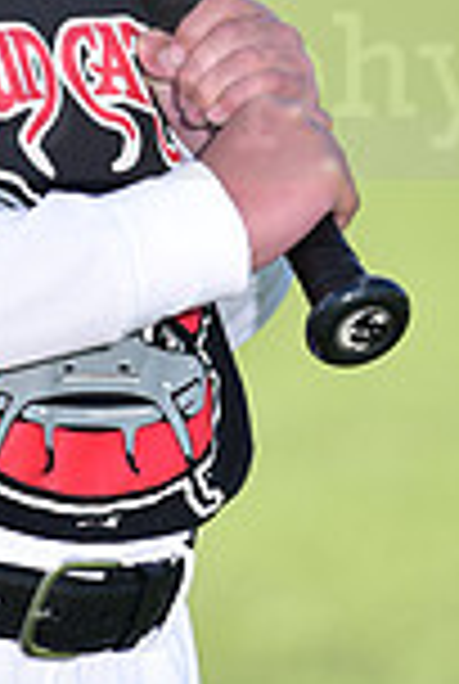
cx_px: -92
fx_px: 14506
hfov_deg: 1.8
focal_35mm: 762
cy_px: 36
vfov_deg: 2.7
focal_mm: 200
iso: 80
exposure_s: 1/200
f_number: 5
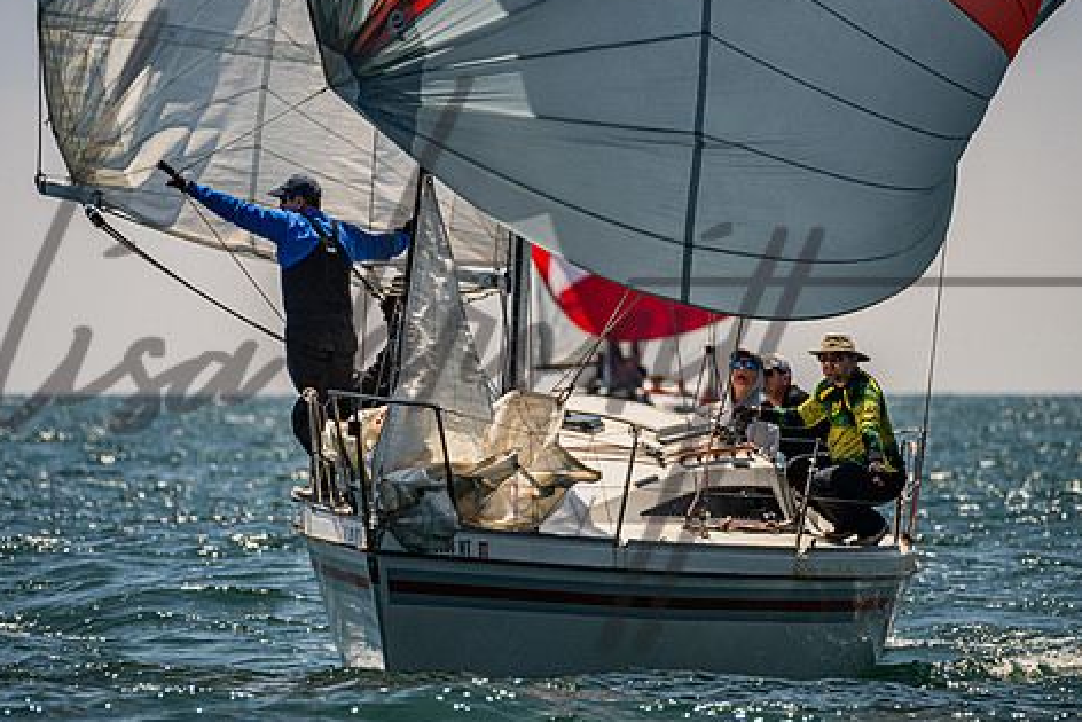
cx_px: 525
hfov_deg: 3.6
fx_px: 17437
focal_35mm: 580
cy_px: 312
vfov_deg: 2.4
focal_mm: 400
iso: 500
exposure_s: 1/3200
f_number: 8
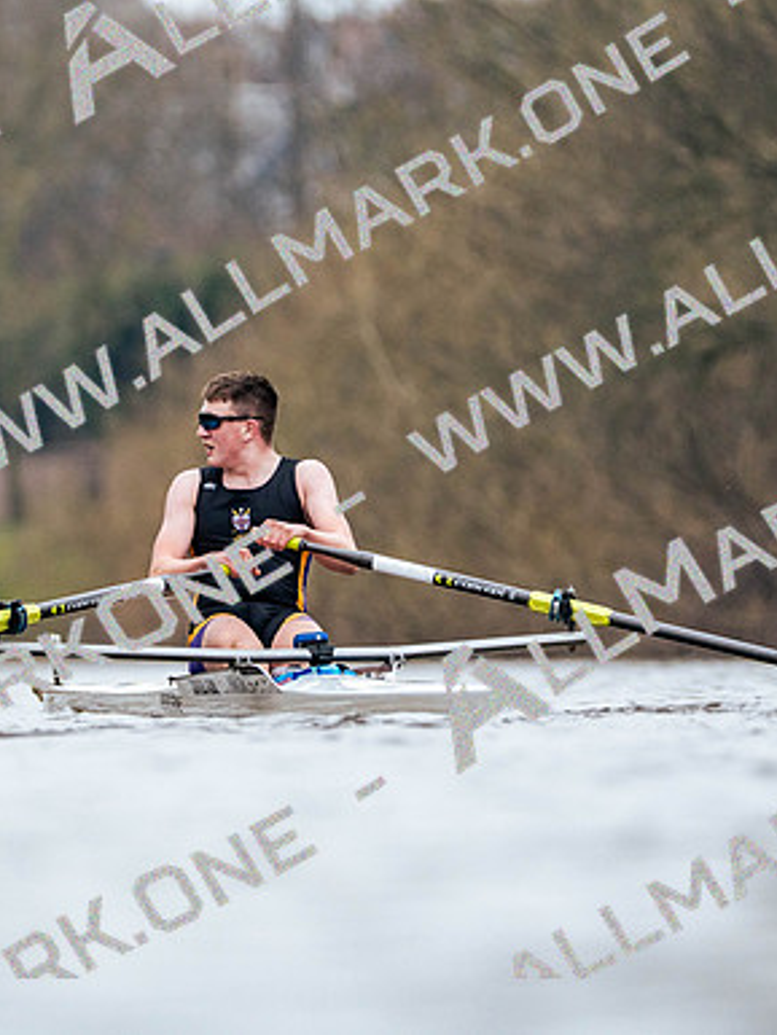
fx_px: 20729
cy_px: 518
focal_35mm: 693
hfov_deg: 2.1
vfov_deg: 2.9
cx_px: 212
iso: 3200
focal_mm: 478
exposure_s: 1/1600
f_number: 6.3
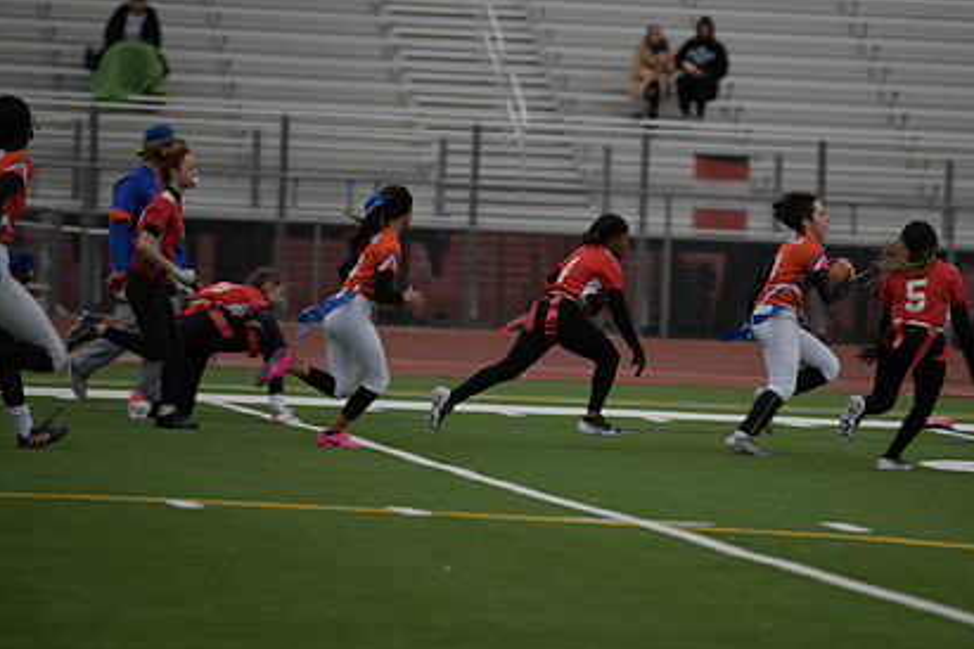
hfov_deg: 7.3
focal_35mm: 282
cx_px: 607
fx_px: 7629
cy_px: 248
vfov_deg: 4.9
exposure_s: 1/200
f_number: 2.8
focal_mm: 200
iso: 110
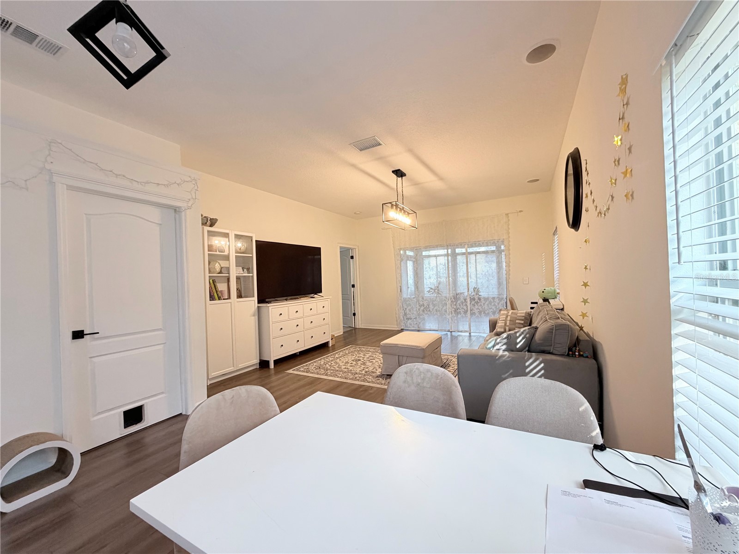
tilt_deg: +0.2
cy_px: 277
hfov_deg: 102.1
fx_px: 299
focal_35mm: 14
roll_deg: +2.8
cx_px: 370
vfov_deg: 85.7
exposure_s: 1/120
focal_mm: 2.22
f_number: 2.2
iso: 200
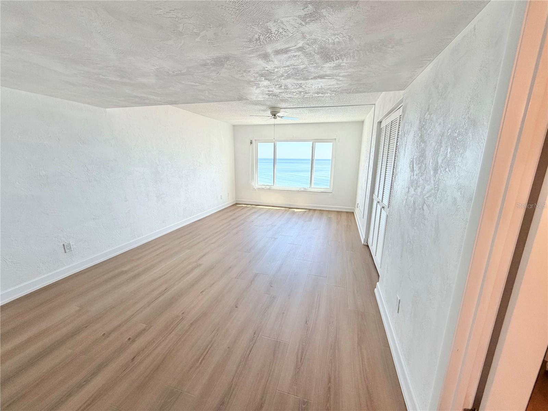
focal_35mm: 14
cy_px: 206
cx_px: 274
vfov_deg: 85.7
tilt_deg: -12.5
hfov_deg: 102.1
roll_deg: -0.8
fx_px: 222
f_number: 2.2
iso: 80
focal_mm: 2.22
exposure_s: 1/120
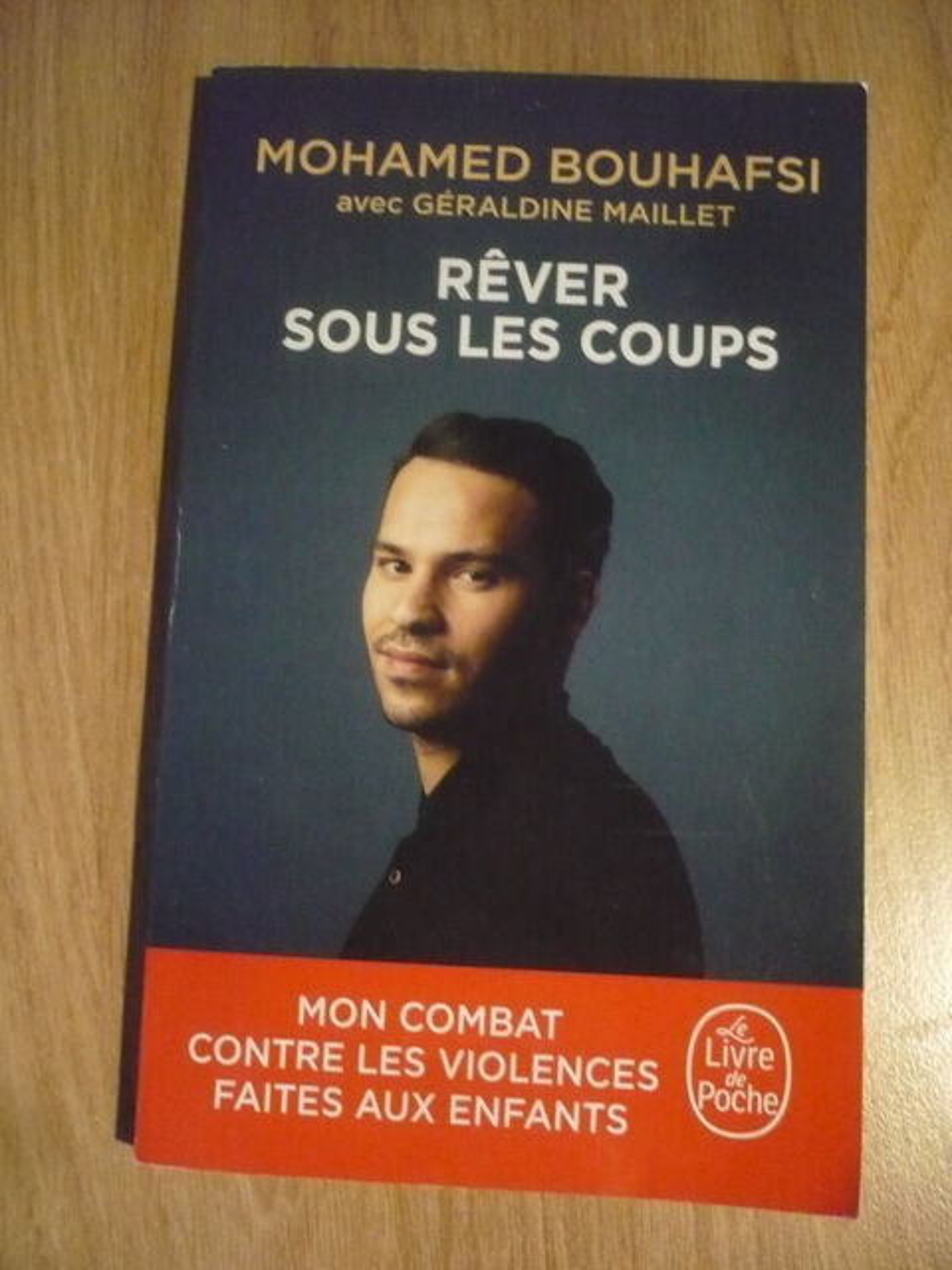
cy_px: 635
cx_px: 476
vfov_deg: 52.6
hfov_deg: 40.7
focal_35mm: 35
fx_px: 1283
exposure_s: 1/20
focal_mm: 5.8
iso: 800
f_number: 2.8
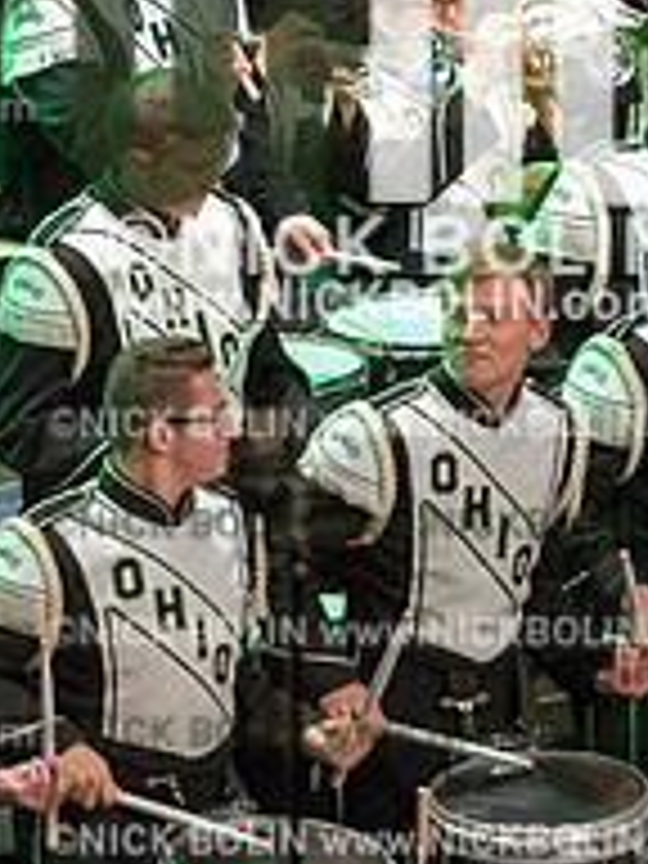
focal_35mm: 581
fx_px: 14502
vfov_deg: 3.4
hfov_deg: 2.6
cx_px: 392
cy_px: 108
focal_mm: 200
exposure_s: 1/1600
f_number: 2.8
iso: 8000
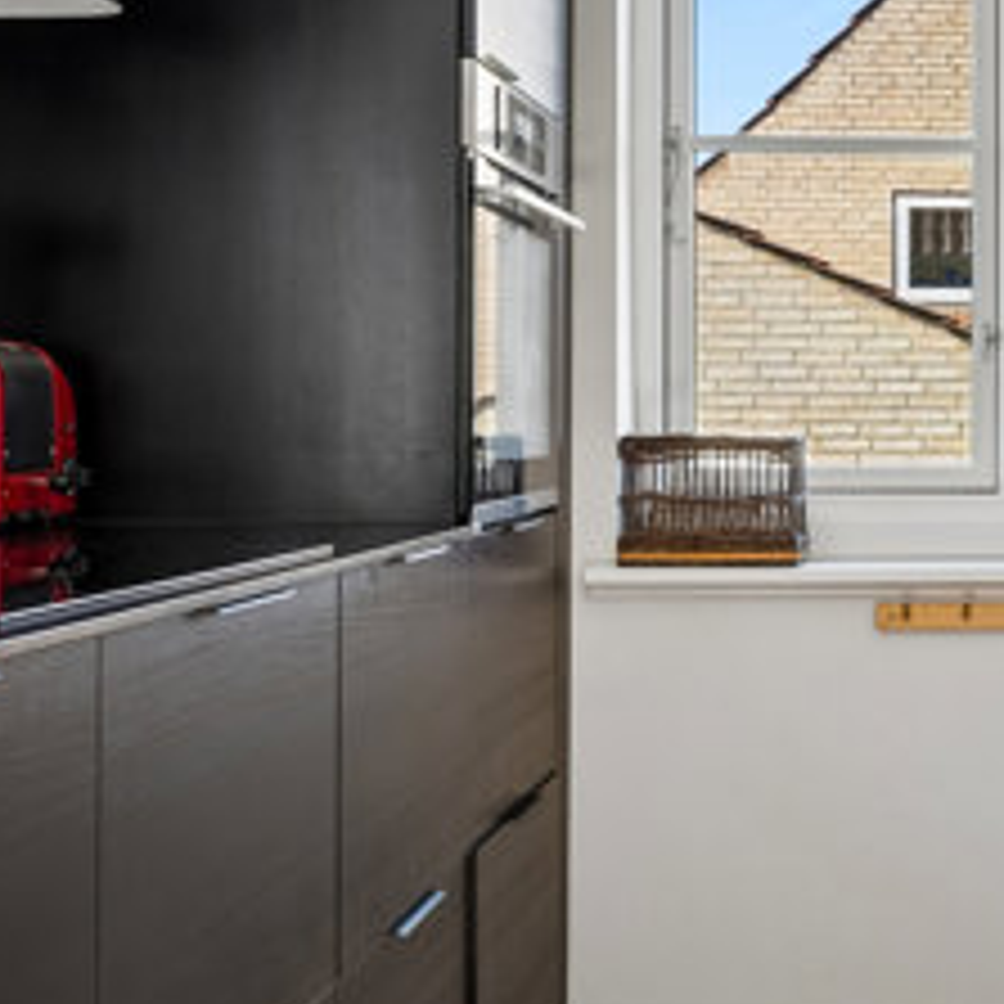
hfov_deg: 25.8
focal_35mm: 63
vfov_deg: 27.5
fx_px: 2052
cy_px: 470
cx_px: 1054
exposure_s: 1/30
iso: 400
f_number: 6.3
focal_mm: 20.5
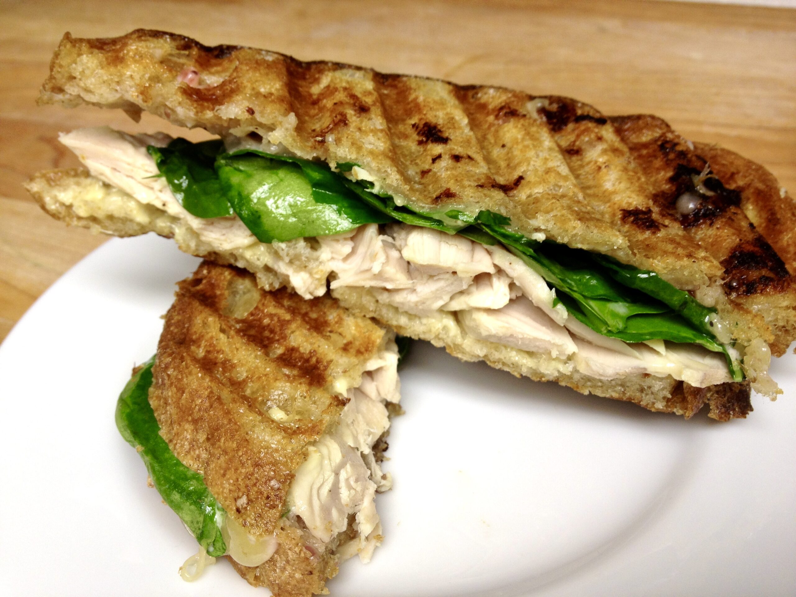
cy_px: 298
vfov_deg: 40.7
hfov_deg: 52.6
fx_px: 805
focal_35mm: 35
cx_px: 398
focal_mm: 4.28
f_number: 2.4
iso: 64
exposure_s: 1/40
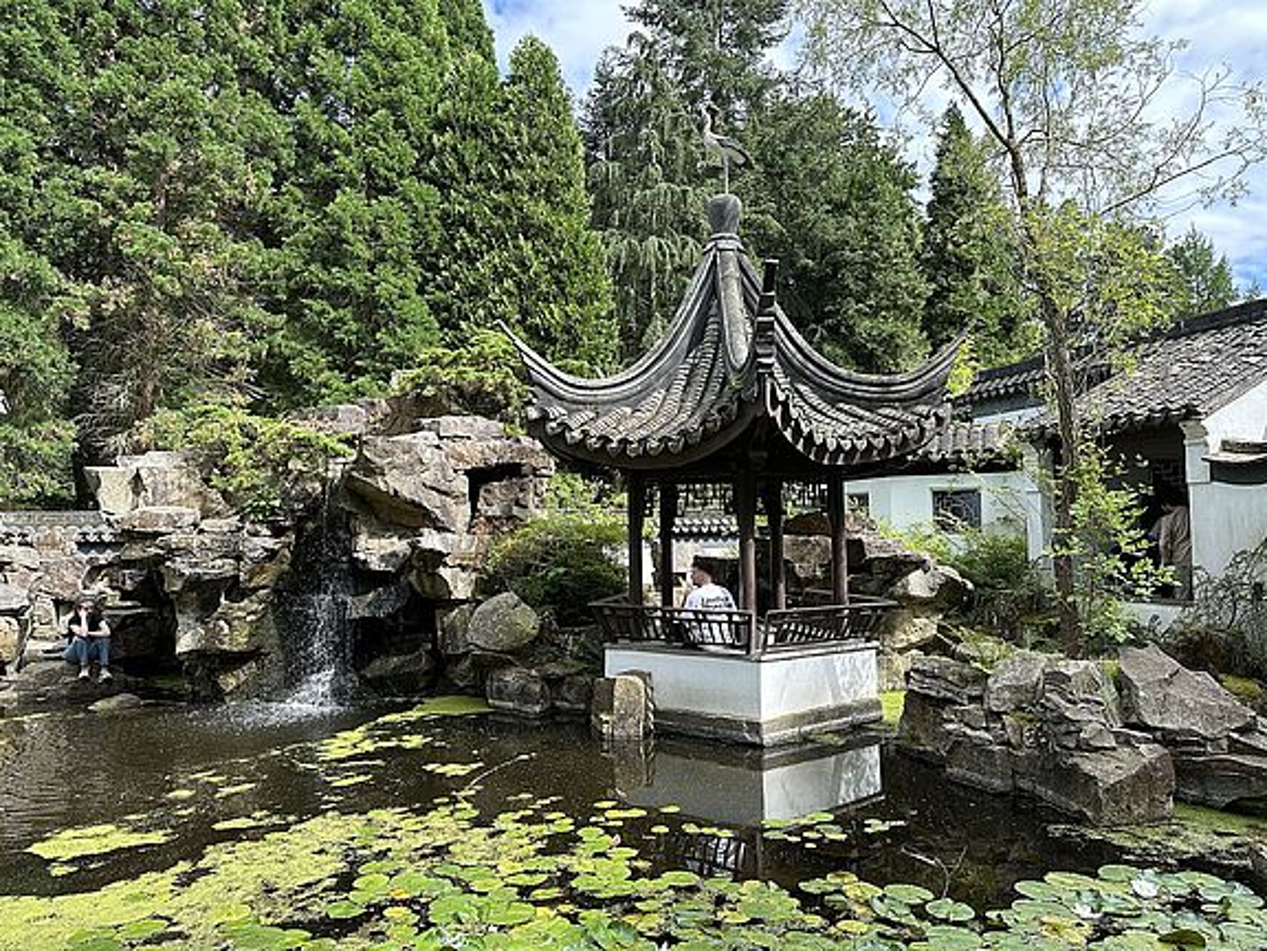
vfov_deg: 56.8
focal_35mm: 24
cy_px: 476
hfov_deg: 71.6
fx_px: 878
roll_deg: +0.6
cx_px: 634
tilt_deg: +3.8
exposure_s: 1/1040
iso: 80
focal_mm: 6.86
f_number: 1.78
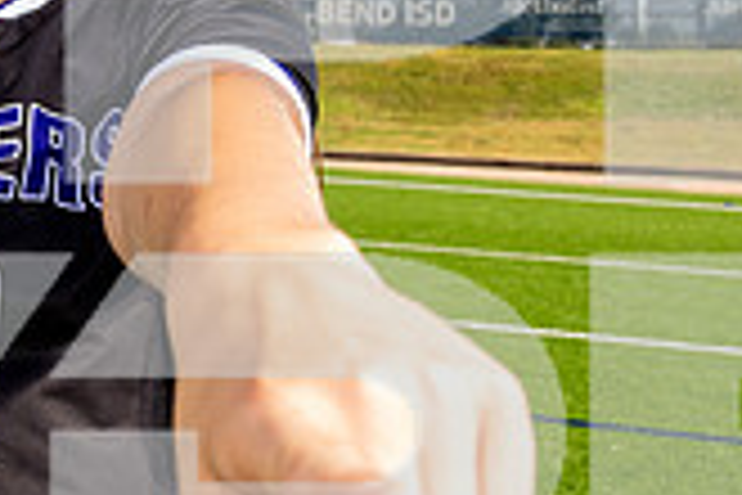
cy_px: -52
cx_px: -22
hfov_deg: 22.1
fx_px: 1814
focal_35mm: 88
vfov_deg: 15.1
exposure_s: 1/125
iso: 50
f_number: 7.1
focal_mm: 25
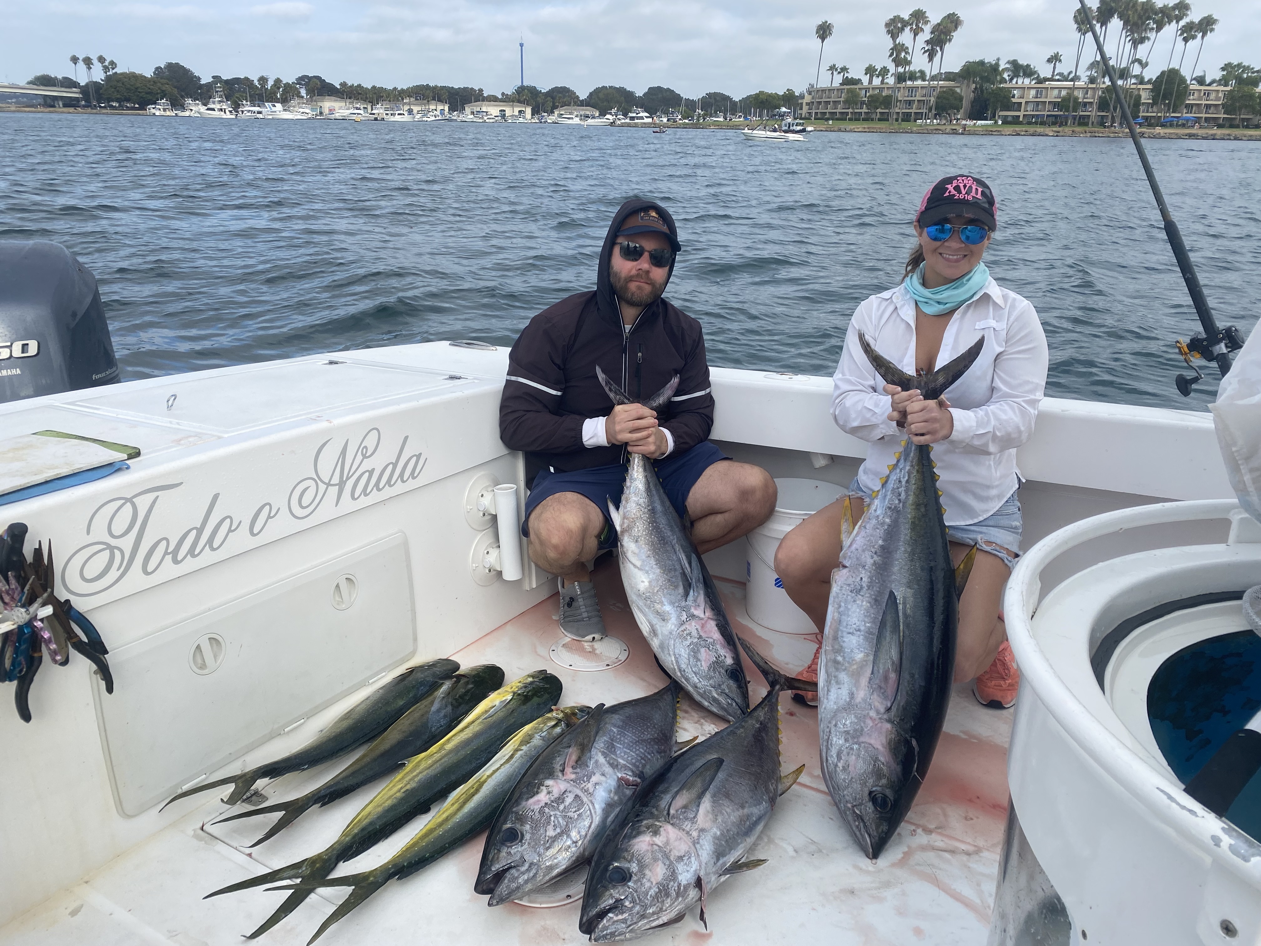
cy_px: 473
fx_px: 947
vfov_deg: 53.1
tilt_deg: -20.0
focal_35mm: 26
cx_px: 630
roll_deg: -1.5
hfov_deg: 67.3
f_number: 1.8
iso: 32
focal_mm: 4.25
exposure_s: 1/1996
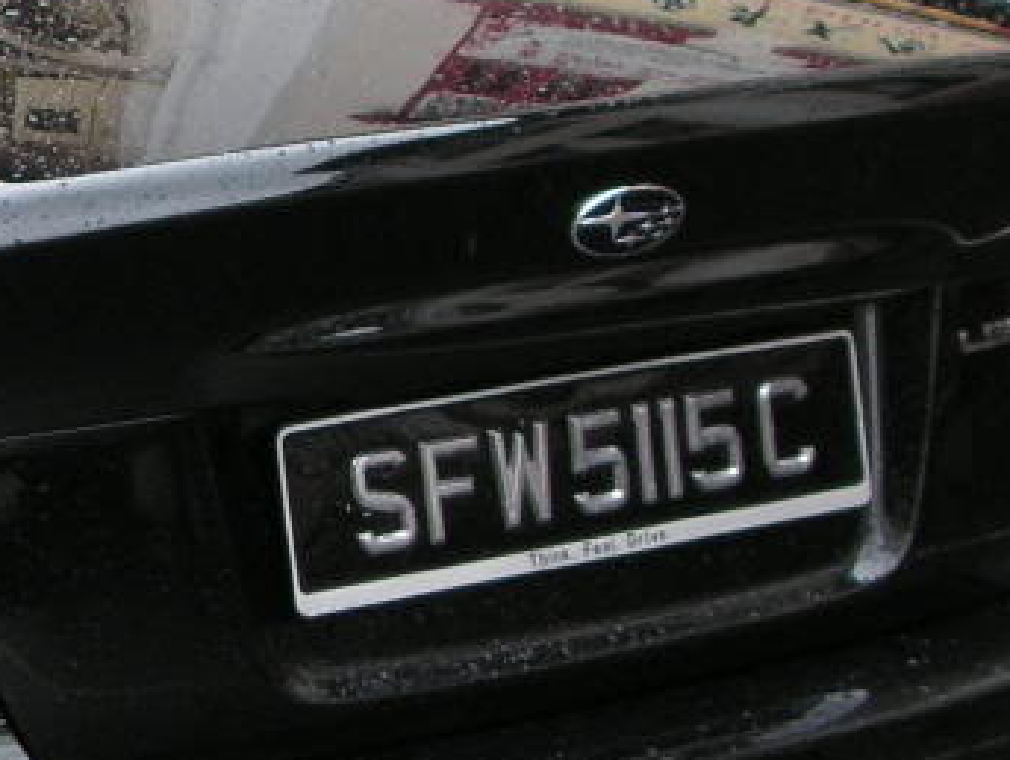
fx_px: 4790
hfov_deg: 11.5
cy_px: 356
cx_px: -489
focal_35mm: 164
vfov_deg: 9.1
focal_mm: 7.3
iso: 64
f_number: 3.5
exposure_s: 1/45
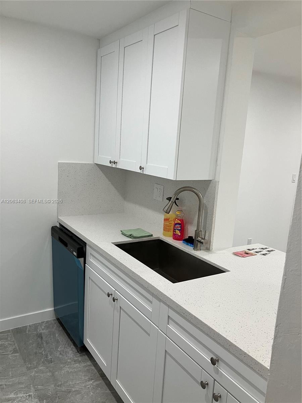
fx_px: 326
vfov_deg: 63.4
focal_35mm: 28
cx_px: 151
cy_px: 202
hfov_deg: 49.7
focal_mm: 3.99
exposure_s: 1/60
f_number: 1.8
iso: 64
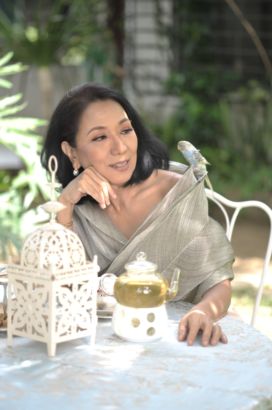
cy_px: 205
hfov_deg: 13.0
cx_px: 136
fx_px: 1192
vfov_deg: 19.5
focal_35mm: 105
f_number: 2.8
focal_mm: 105
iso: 100
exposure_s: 1/125
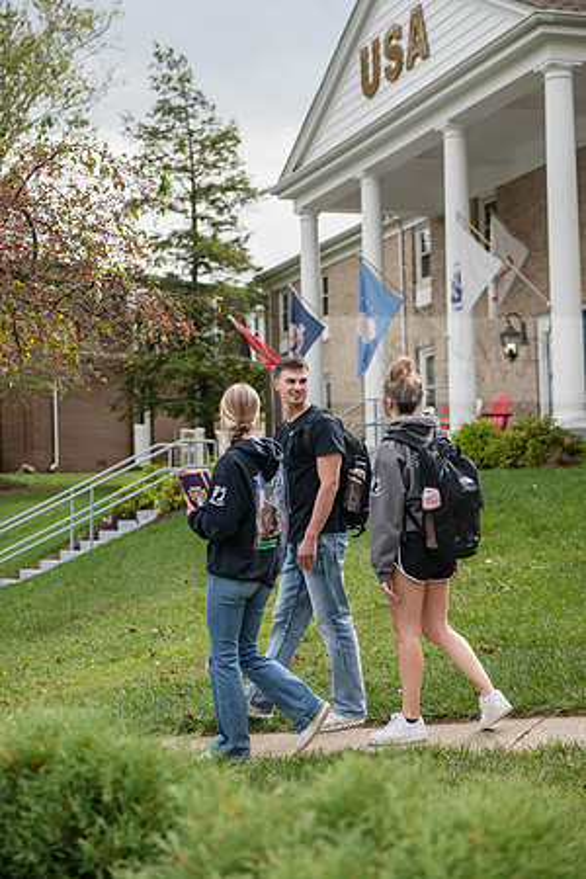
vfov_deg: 28.8
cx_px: 293
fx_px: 1709
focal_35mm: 70
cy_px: 440
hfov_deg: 19.5
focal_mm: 70
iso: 200
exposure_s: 1/800
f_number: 3.5
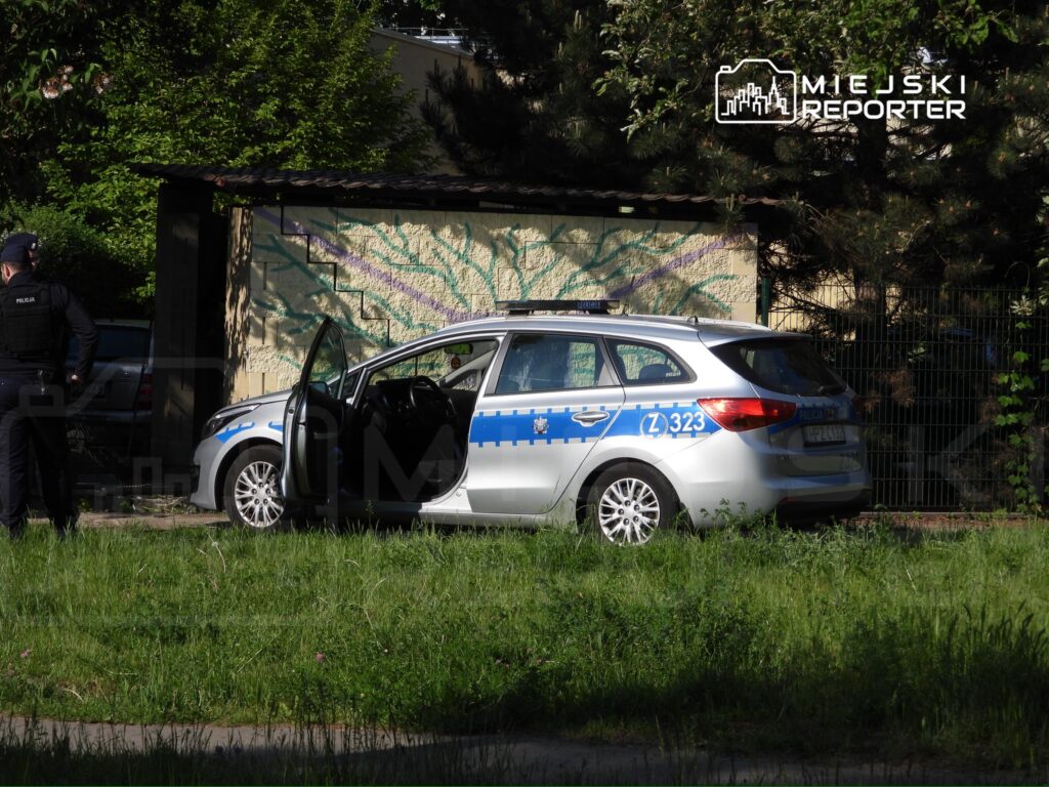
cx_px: 524
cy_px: 394
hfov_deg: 17.1
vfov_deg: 12.9
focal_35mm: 115
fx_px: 3485
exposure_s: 1/1250
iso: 100
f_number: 4
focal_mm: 20.7
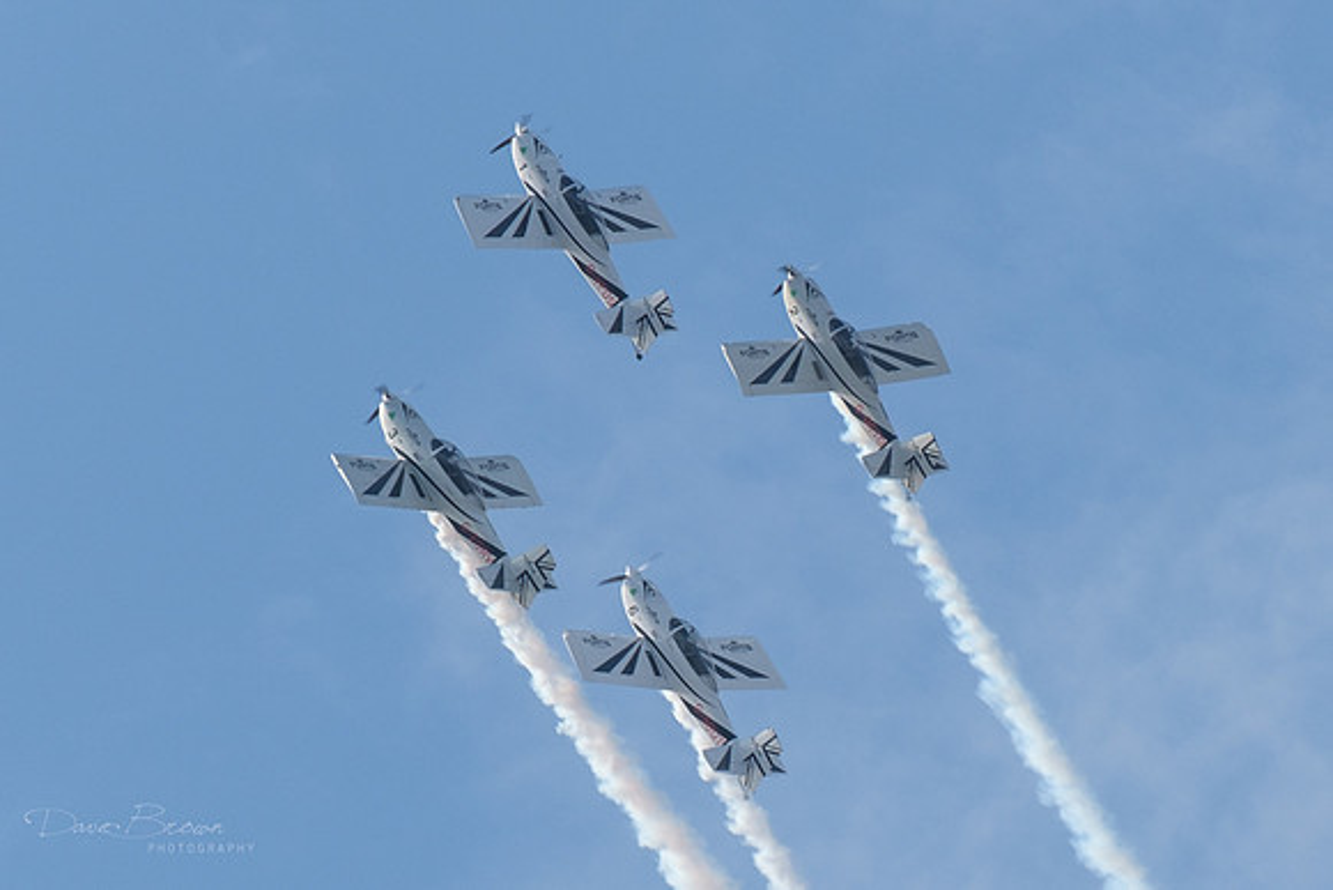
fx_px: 23523
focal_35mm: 635
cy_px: 624
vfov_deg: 2.2
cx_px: 703
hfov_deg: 3.2
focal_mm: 231
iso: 200
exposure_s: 1/800
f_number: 10
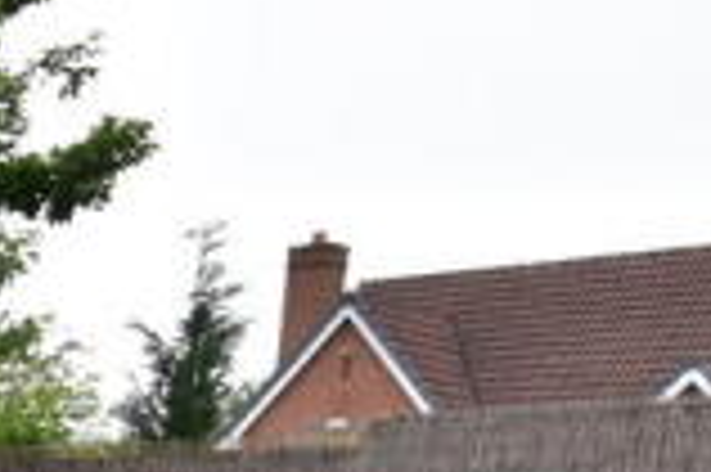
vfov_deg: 15.0
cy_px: 802
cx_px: -587
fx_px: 1600
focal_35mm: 81
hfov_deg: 18.9
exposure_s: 1/250
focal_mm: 13
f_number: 10
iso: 400
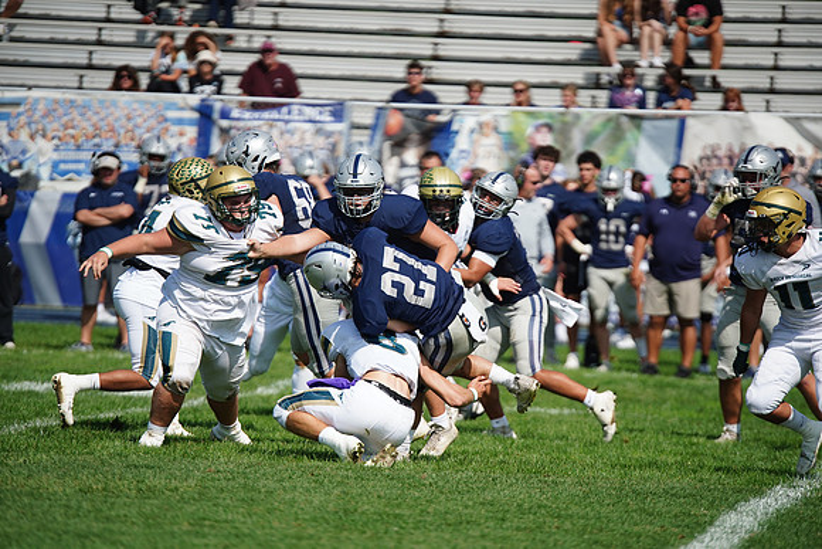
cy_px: 274
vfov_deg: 4.6
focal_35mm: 300
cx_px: 411
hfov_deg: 6.9
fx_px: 6851
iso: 500
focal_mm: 300
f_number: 2.8
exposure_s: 1/8000
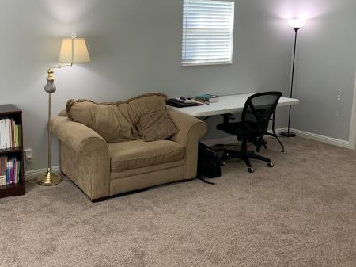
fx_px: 380
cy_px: 110
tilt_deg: -10.0
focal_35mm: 37
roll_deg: +0.9
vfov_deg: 38.5
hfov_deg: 49.4
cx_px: 123
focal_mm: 4.25
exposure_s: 1/105
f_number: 1.8
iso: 100
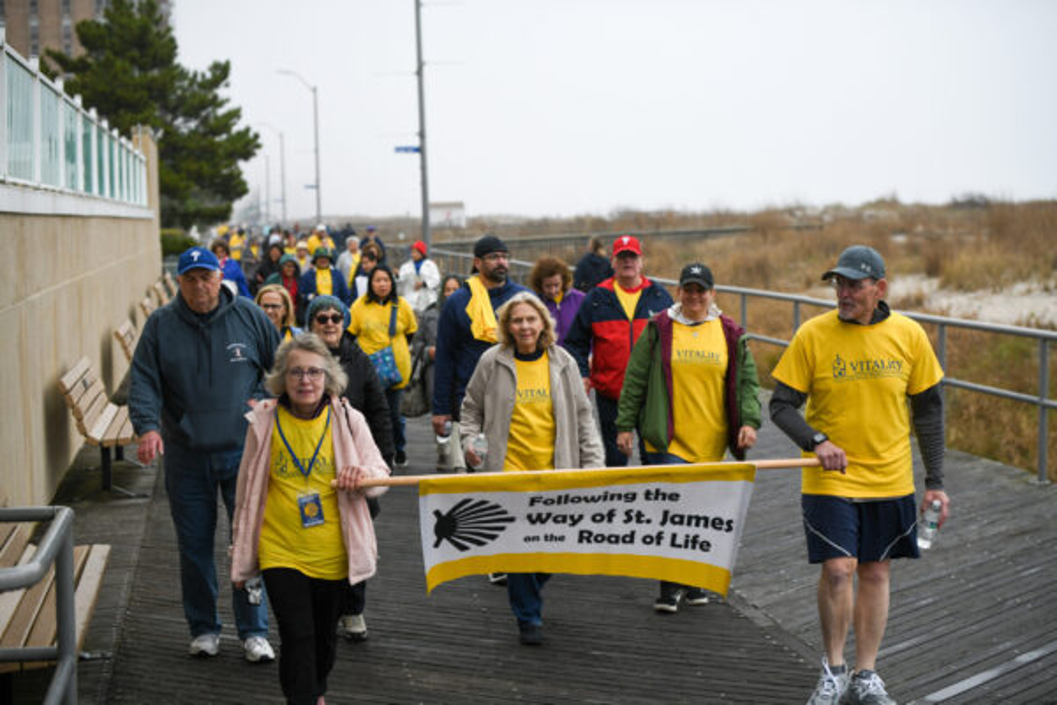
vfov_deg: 19.5
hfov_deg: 28.8
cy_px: 352
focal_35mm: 70
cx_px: 528
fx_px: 2055
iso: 400
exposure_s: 1/3200
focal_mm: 70
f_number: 3.2
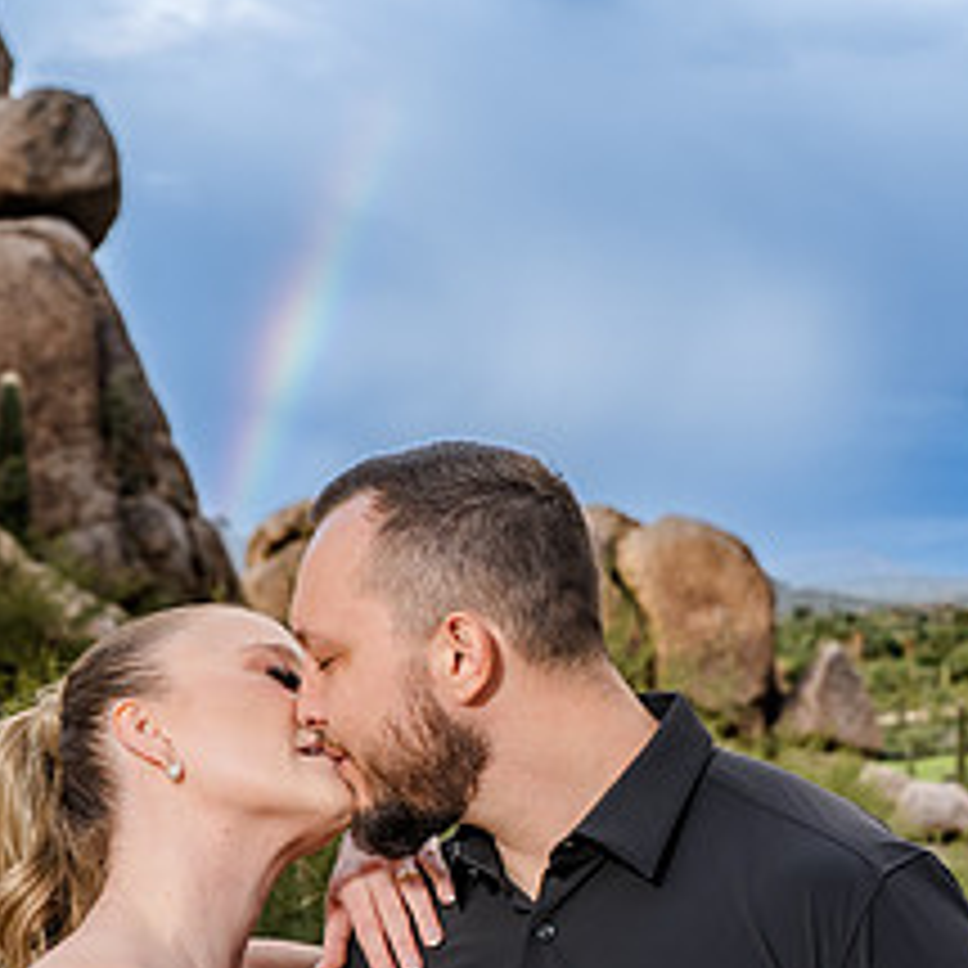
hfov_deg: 21.6
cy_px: 680
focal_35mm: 80
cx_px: 414
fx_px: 2531
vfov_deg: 21.5
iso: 200
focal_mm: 45
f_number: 5.6
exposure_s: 1/250
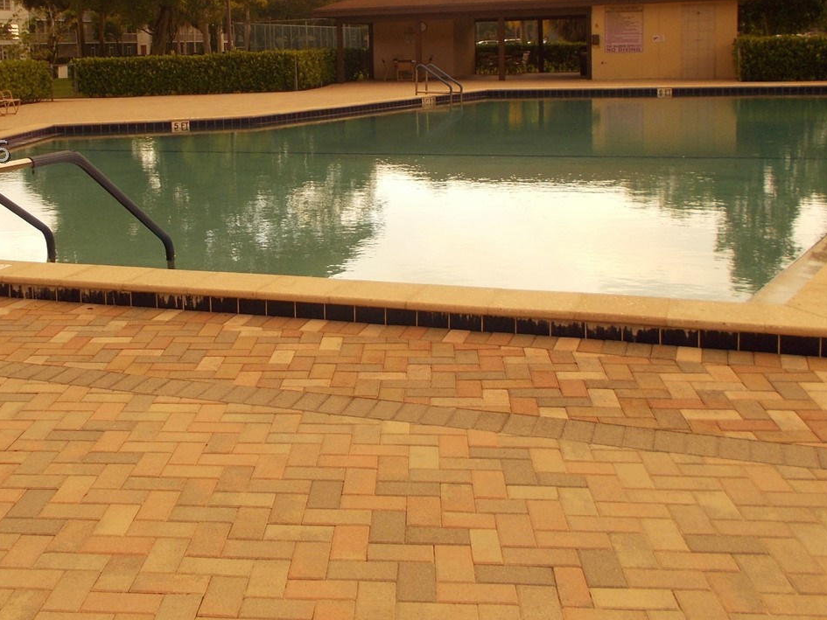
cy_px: 151
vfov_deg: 32.2
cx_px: 278
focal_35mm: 44
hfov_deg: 42.4
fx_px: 1051
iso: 80
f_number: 3.2
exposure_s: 1/160
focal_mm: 4.6
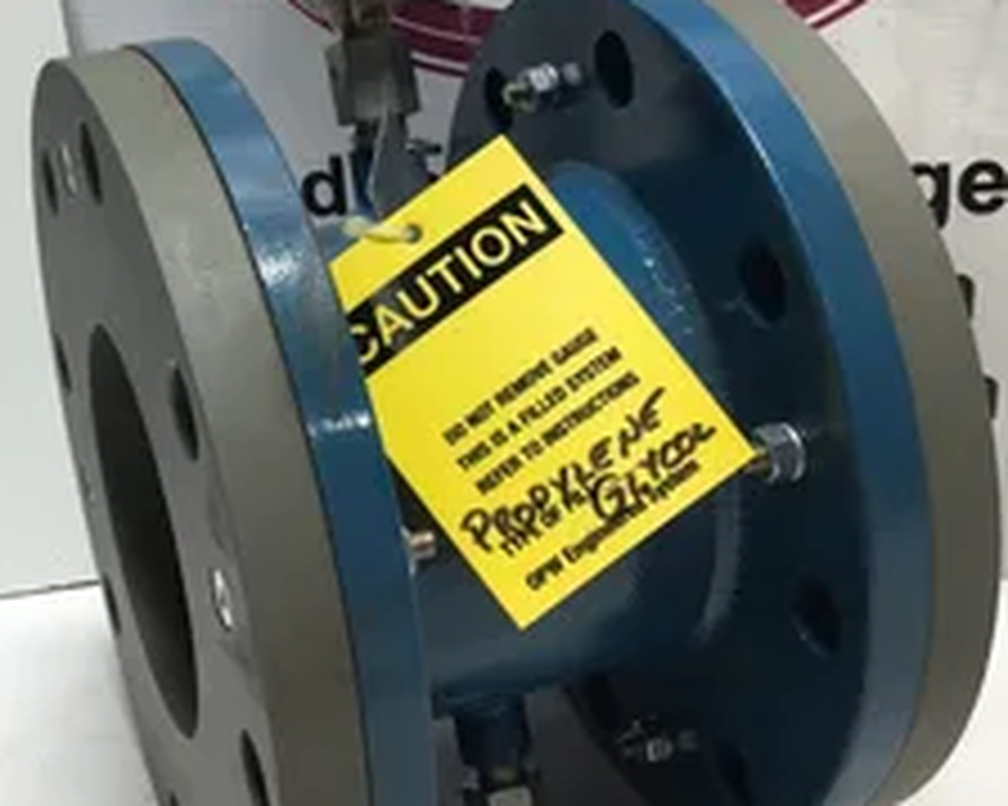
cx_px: 374
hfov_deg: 34.6
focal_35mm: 54
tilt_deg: -23.7
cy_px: 360
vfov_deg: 28.1
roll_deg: +4.2
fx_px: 1610
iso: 32
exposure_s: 1/120
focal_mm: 3.3
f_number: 2.4
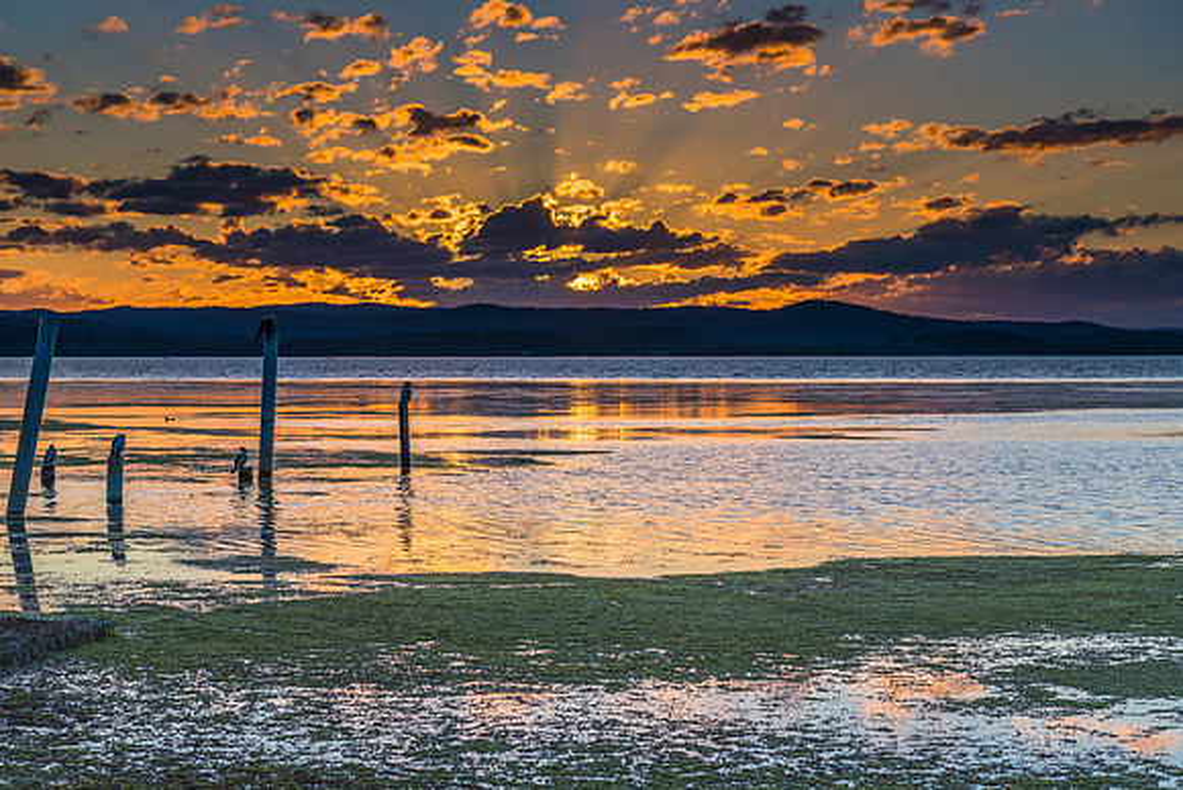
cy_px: 395
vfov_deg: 15.6
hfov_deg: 23.3
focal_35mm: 87
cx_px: 592
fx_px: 2873
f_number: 8
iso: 160
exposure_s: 1/80
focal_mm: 86
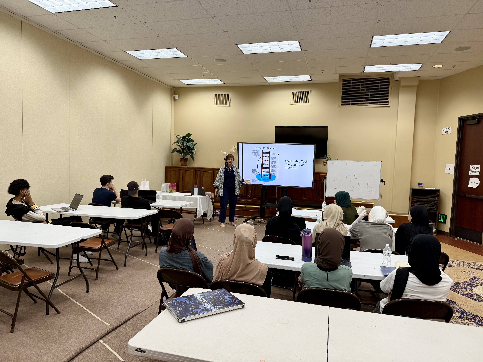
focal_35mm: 24
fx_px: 335
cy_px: 181
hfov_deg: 71.6
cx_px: 242
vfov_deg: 56.8
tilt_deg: -3.1
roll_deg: -1.3
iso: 100
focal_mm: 6.76
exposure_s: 1/120
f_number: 1.78
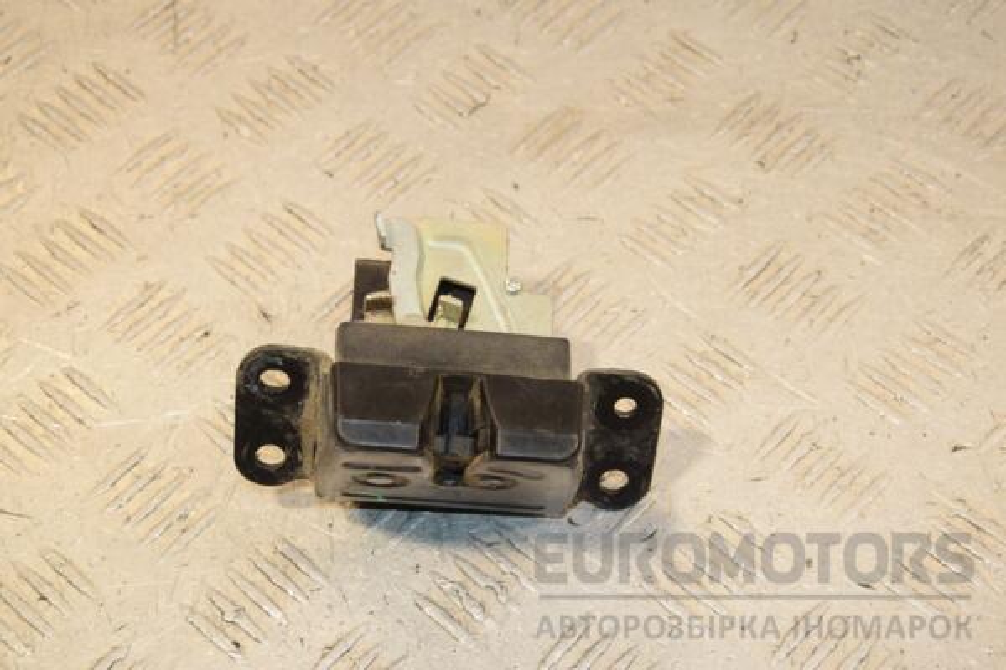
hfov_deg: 26.0
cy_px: 335
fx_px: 2179
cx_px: 503
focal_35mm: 78
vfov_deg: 17.5
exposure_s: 1/200
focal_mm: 52
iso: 800
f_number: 8
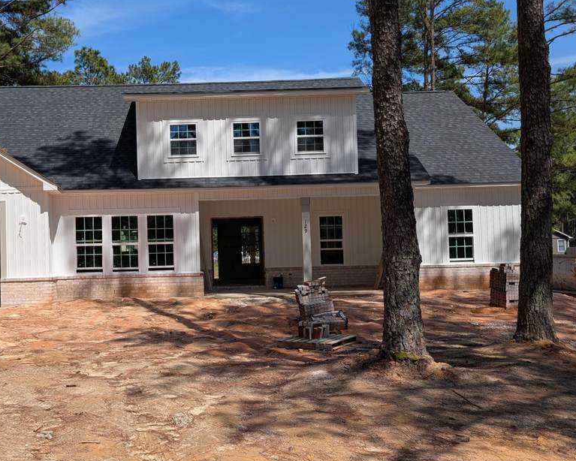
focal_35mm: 39
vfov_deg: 38.2
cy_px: 224
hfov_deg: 45.7
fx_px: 665
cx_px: 168
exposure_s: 1/1783
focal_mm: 6.9
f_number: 1.68
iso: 22
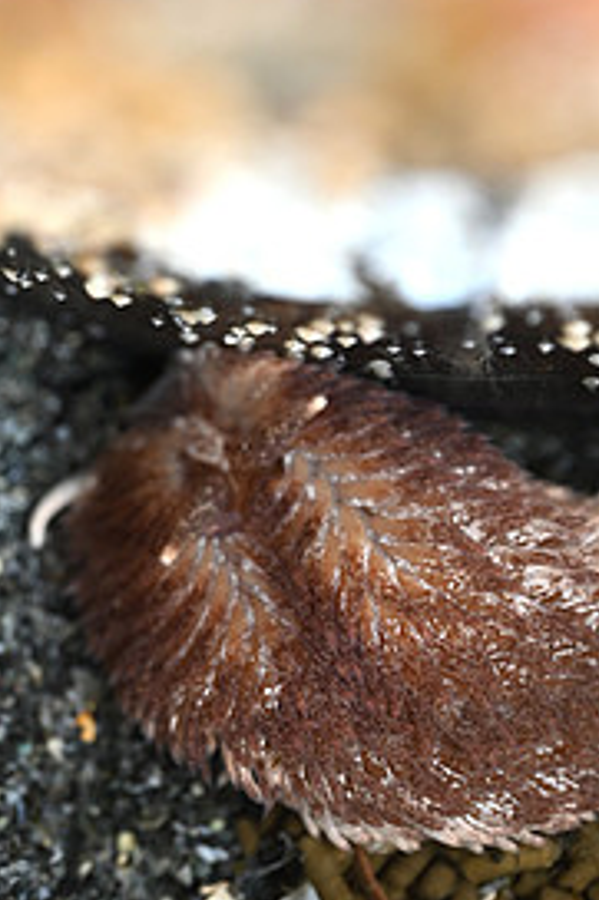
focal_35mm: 174
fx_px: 4348
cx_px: 275
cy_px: 510
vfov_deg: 11.8
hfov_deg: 7.9
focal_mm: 105
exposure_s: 1/125
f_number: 3.3
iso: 400
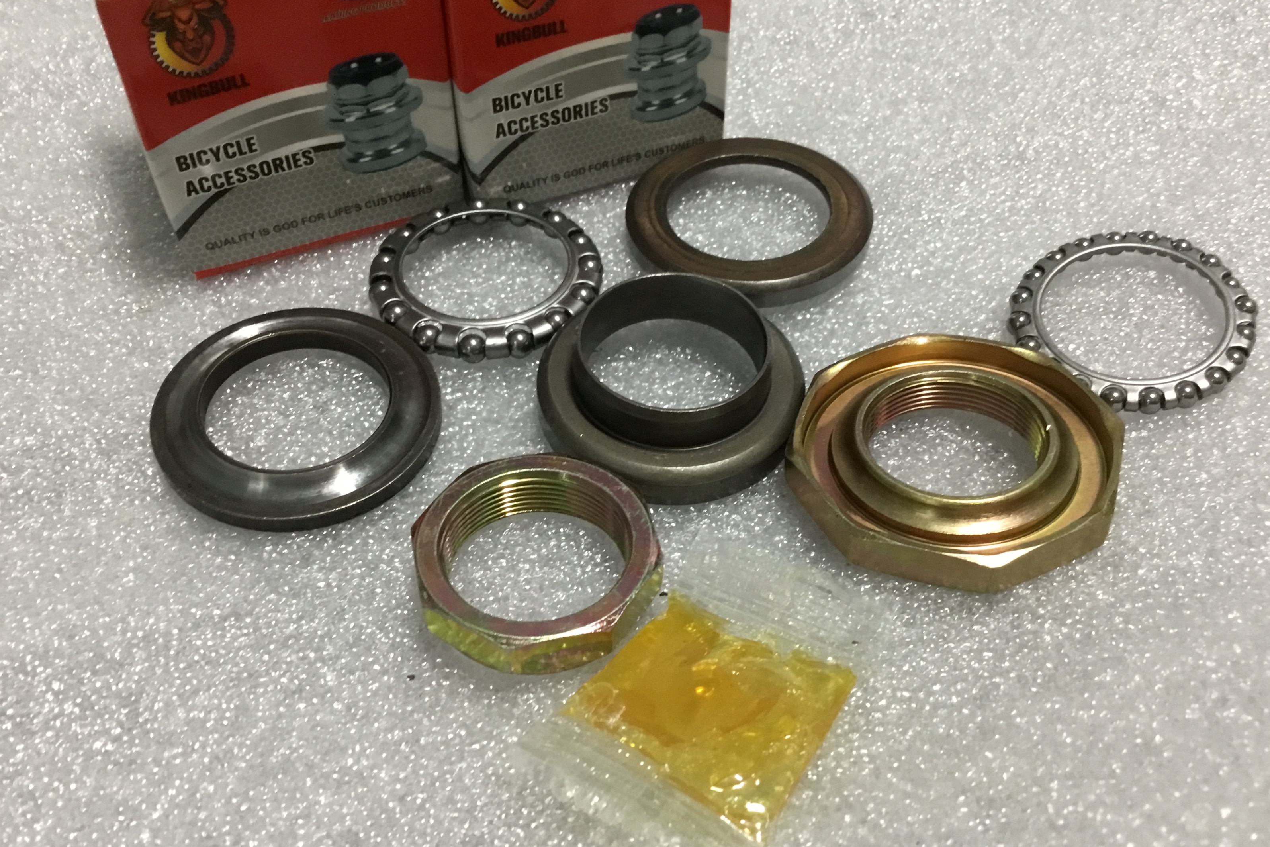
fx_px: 1164
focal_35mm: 33
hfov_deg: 57.2
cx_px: 650
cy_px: 458
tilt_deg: -49.3
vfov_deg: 39.9
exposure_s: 1/33
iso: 160
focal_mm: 3.3
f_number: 2.4
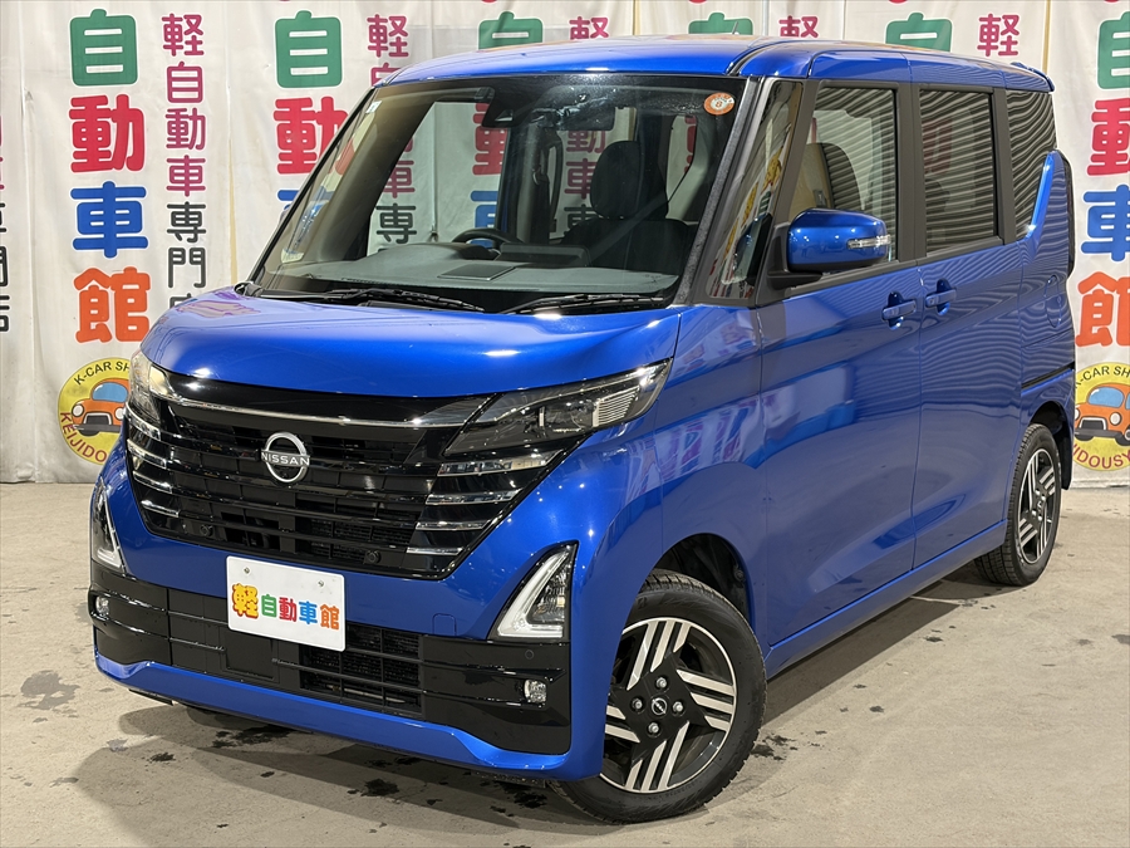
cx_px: 565
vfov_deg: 28.0
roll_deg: +0.7
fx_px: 1697
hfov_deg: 36.8
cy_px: 424
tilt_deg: -8.7
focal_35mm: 52
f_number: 1.6
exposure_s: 1/33
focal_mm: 5.96
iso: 125
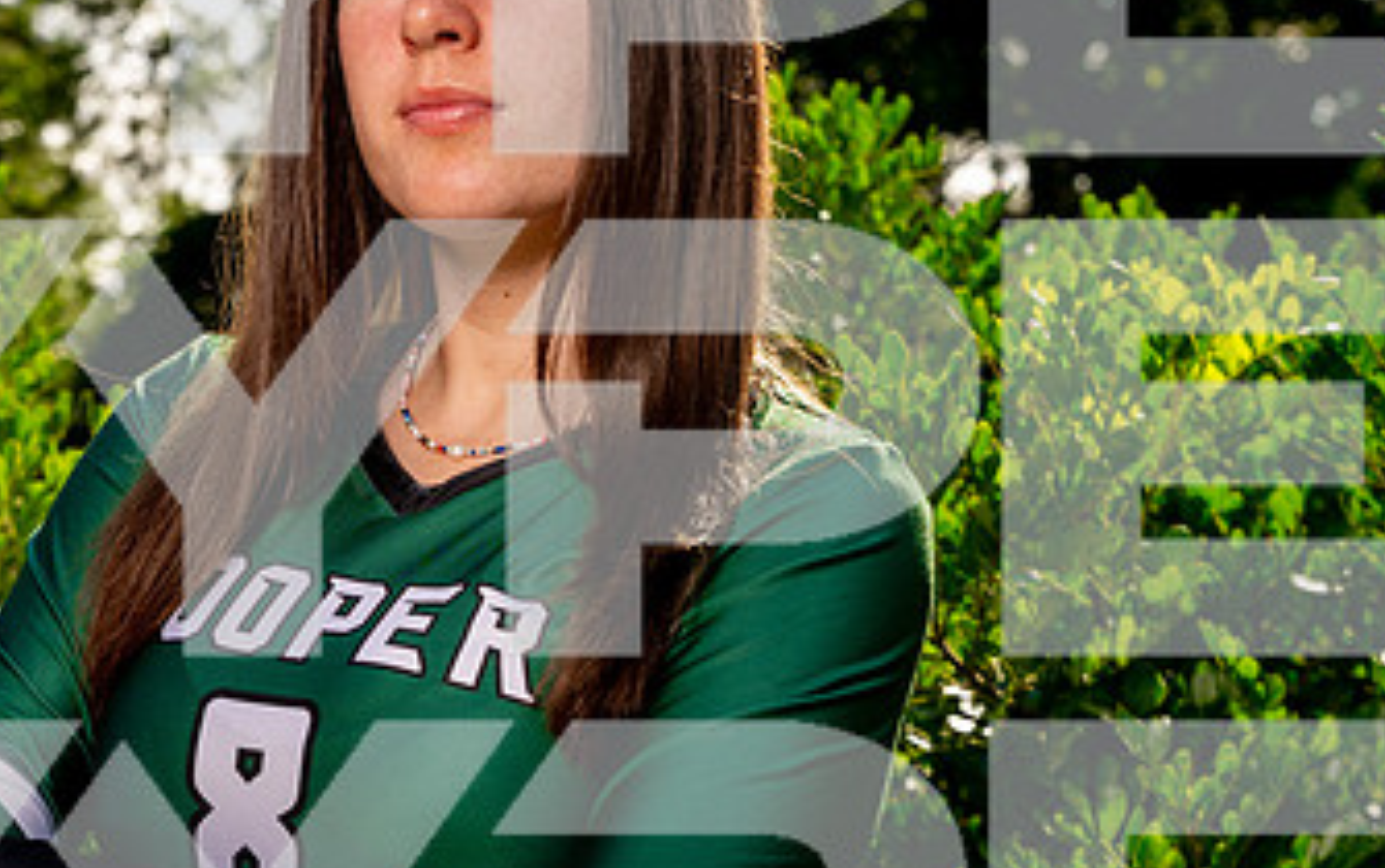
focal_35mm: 97
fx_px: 3664
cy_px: 440
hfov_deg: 21.3
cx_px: 426
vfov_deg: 13.5
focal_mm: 55
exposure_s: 1/320
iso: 125
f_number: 5.6
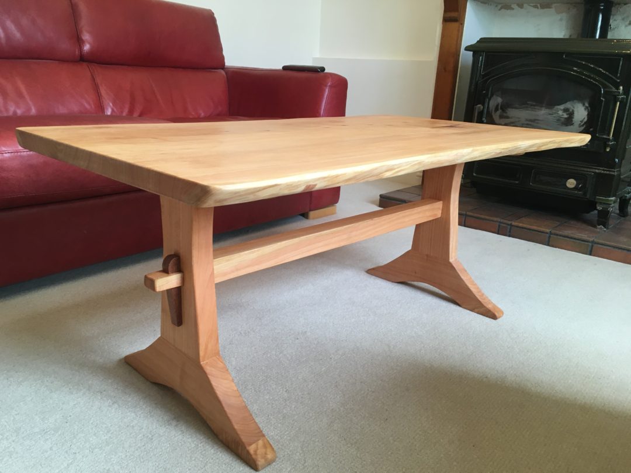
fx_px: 529
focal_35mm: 29
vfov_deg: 48.2
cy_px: 236
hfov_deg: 61.7
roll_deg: -0.8
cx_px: 316
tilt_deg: -16.3
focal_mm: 4.15
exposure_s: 1/33
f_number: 2.2
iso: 50
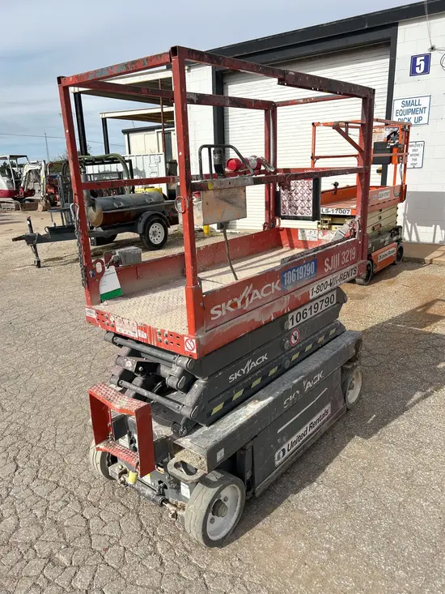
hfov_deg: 53.1
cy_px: 297
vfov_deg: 67.3
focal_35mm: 26
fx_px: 446
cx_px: 222
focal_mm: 5.7
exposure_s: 1/5319
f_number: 1.5
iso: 50
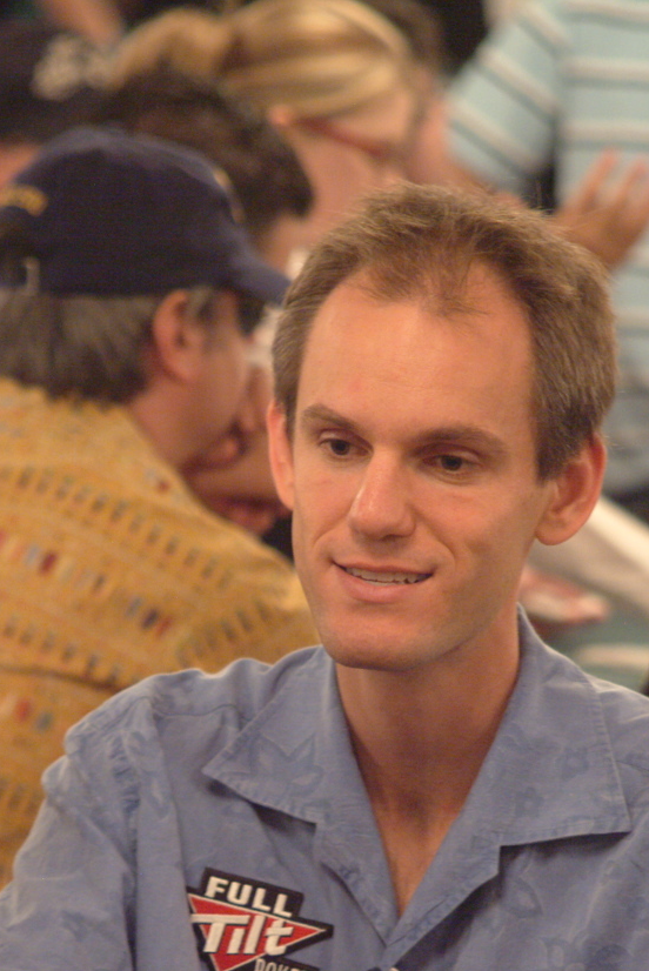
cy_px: 594
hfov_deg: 5.4
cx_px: 384
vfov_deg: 8.1
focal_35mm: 253
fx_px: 6820
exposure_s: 1/60
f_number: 4.5
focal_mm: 133
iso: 1600
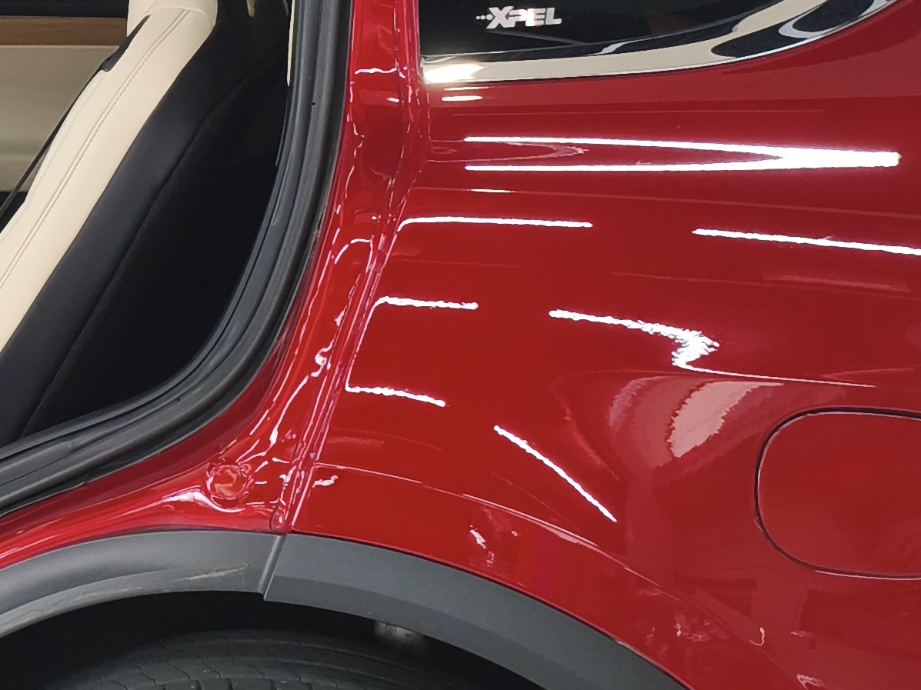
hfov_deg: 20.2
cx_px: -279
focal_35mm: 89
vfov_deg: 16.4
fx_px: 2367
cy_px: 76
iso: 200
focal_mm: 4.94
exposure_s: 1/100
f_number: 1.5
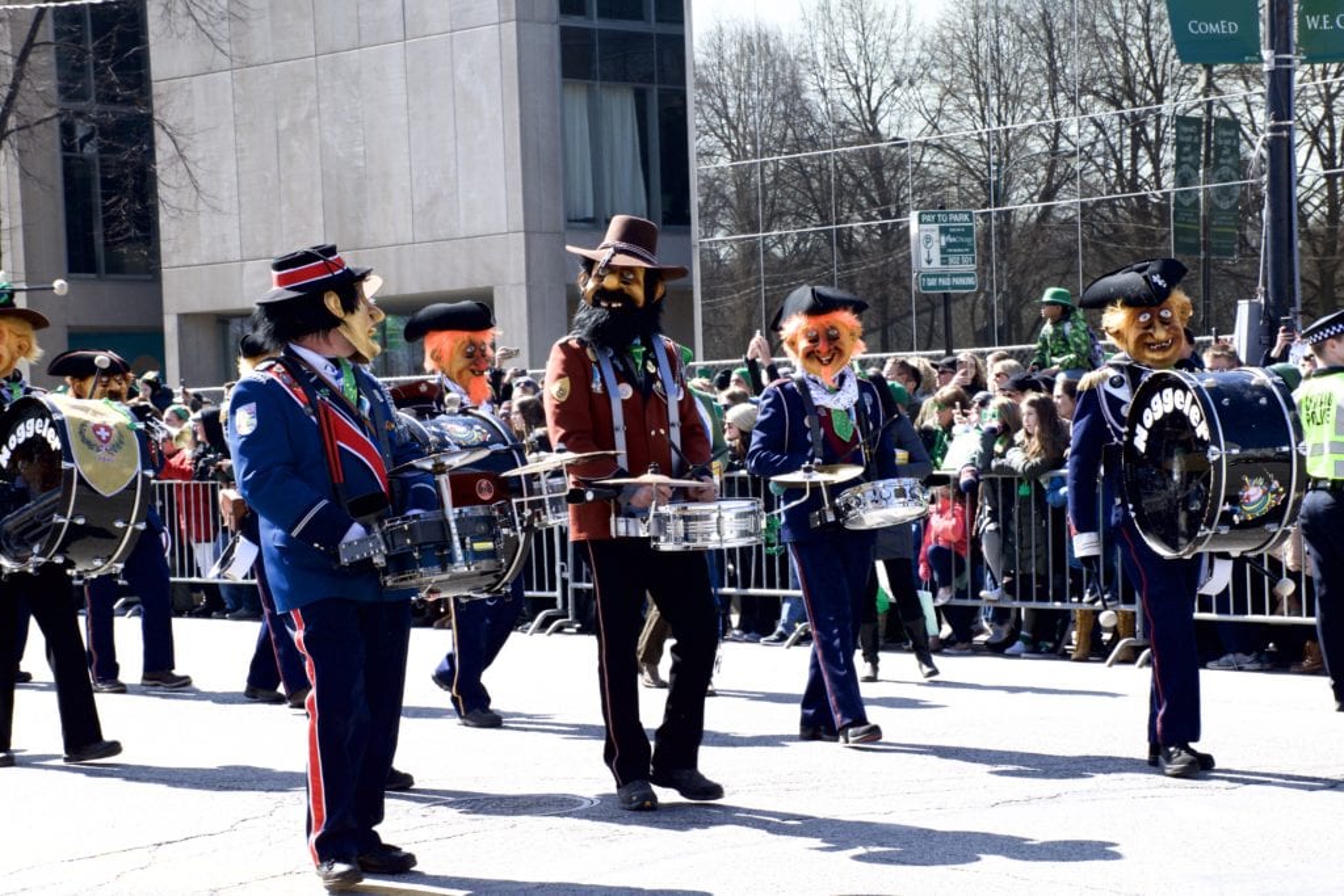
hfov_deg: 22.6
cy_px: 448
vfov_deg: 15.2
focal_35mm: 90
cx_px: 672
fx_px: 3360
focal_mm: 60
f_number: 13
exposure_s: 1/160
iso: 200
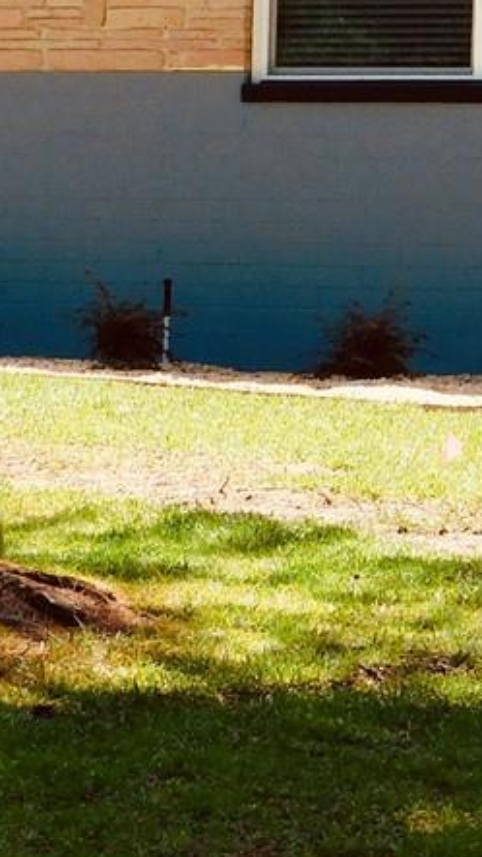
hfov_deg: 5.2
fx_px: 5274
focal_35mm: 232
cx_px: 147
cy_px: 342
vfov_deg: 9.3
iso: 125
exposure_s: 1/400
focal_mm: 10.4
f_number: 4
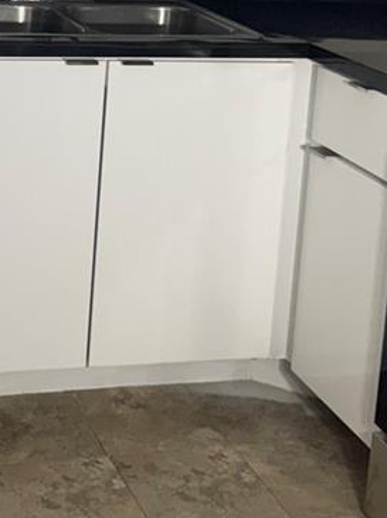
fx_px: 1180
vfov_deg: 23.5
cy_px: -26
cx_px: 27
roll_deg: -3.9
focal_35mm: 79
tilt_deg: -7.9
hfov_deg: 18.3
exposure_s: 1/120
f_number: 1.78
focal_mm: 6.76
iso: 160
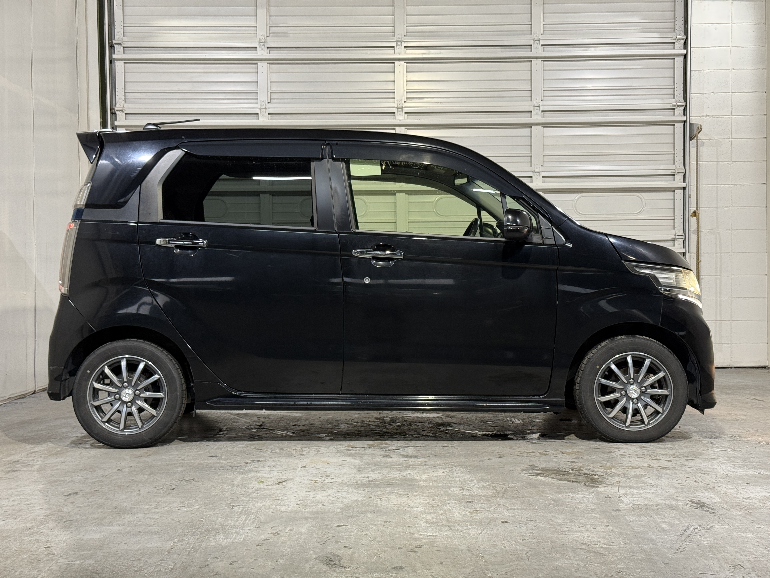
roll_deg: +0.4
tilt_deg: -0.4
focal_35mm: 48
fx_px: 1068
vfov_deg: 30.3
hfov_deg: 39.7
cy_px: 289
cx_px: 385
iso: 160
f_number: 1.78
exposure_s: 1/60
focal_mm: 6.76
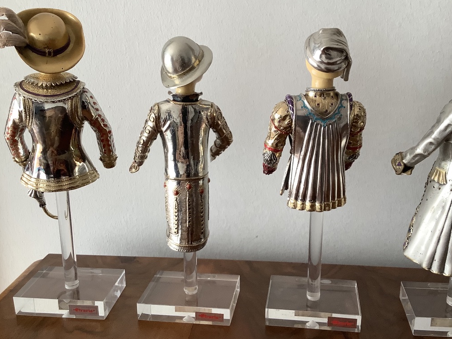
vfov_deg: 38.7
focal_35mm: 37
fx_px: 483
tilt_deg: -18.4
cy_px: 170
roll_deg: -0.9
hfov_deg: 49.9
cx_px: 265
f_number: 2.4
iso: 80
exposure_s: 1/100
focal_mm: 3.3
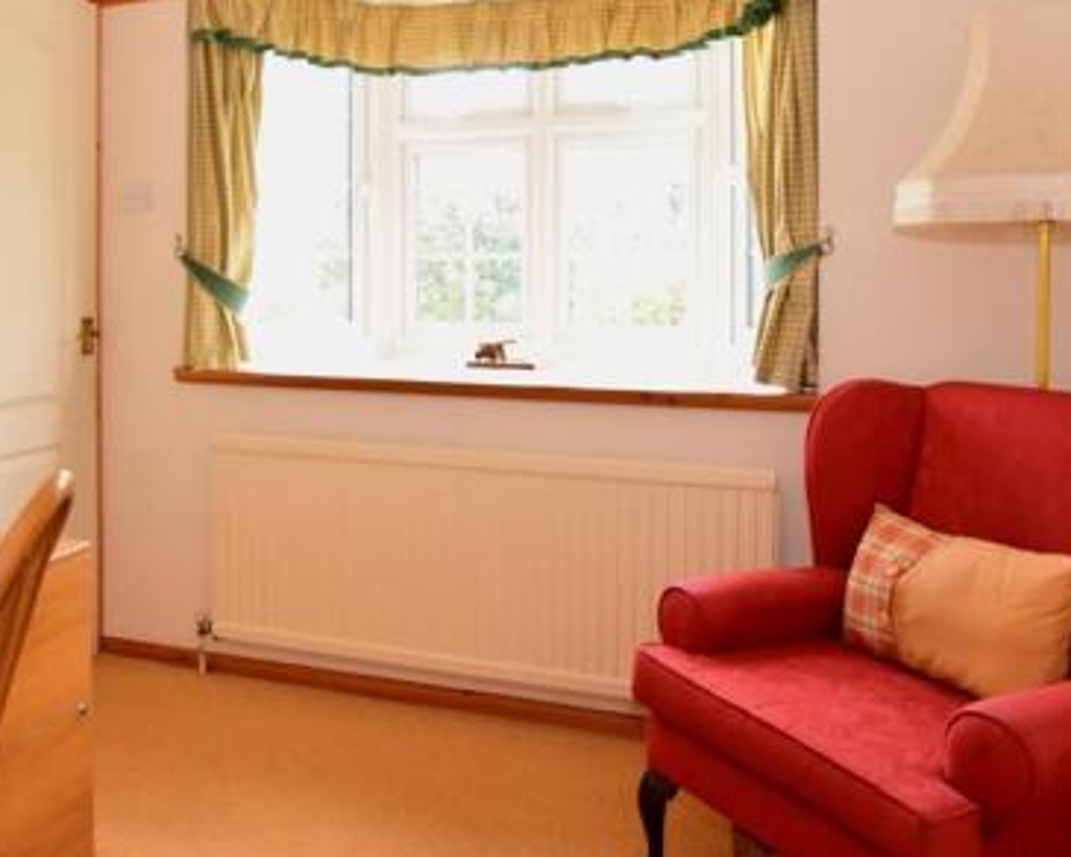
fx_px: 883
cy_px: 263
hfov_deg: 62.0
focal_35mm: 28
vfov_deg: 50.5
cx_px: 428
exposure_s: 1/20
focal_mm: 11
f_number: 5.6
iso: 400
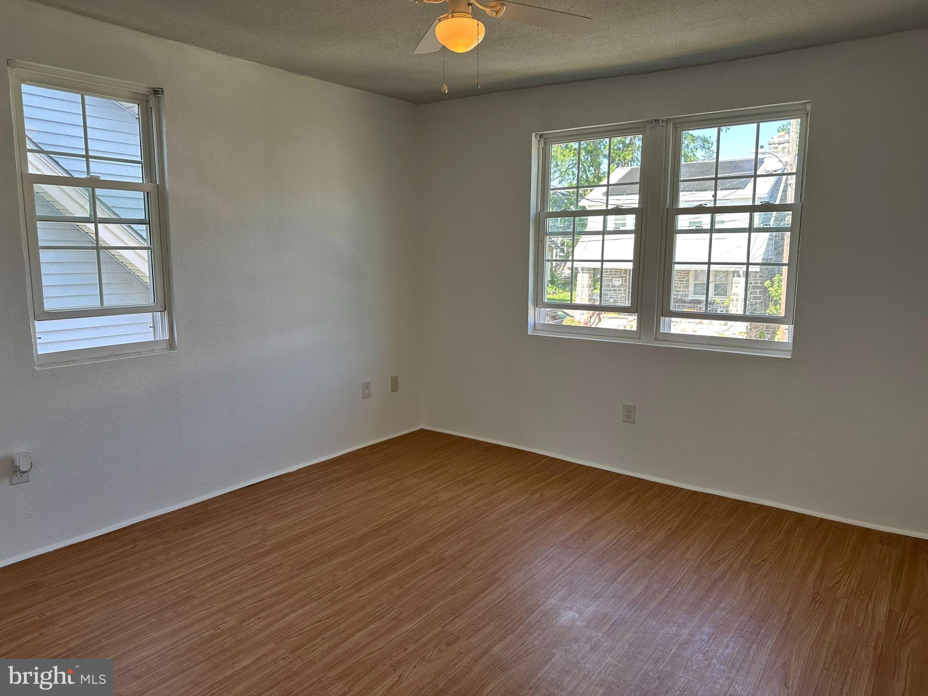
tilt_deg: -7.8
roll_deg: +0.4
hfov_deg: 71.6
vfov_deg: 56.8
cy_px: 348
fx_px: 643
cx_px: 464
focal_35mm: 24
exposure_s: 1/166
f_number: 1.78
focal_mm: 6.86
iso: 100
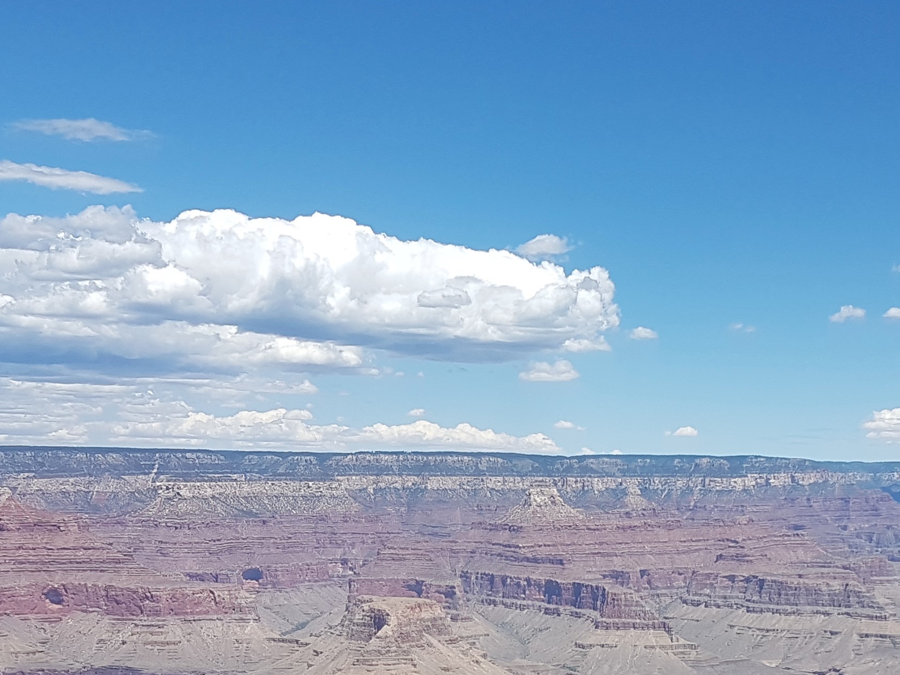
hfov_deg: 30.6
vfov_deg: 22.4
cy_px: 725
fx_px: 1612
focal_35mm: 62
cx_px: 683
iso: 40
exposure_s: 1/2440
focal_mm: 4.2
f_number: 1.7
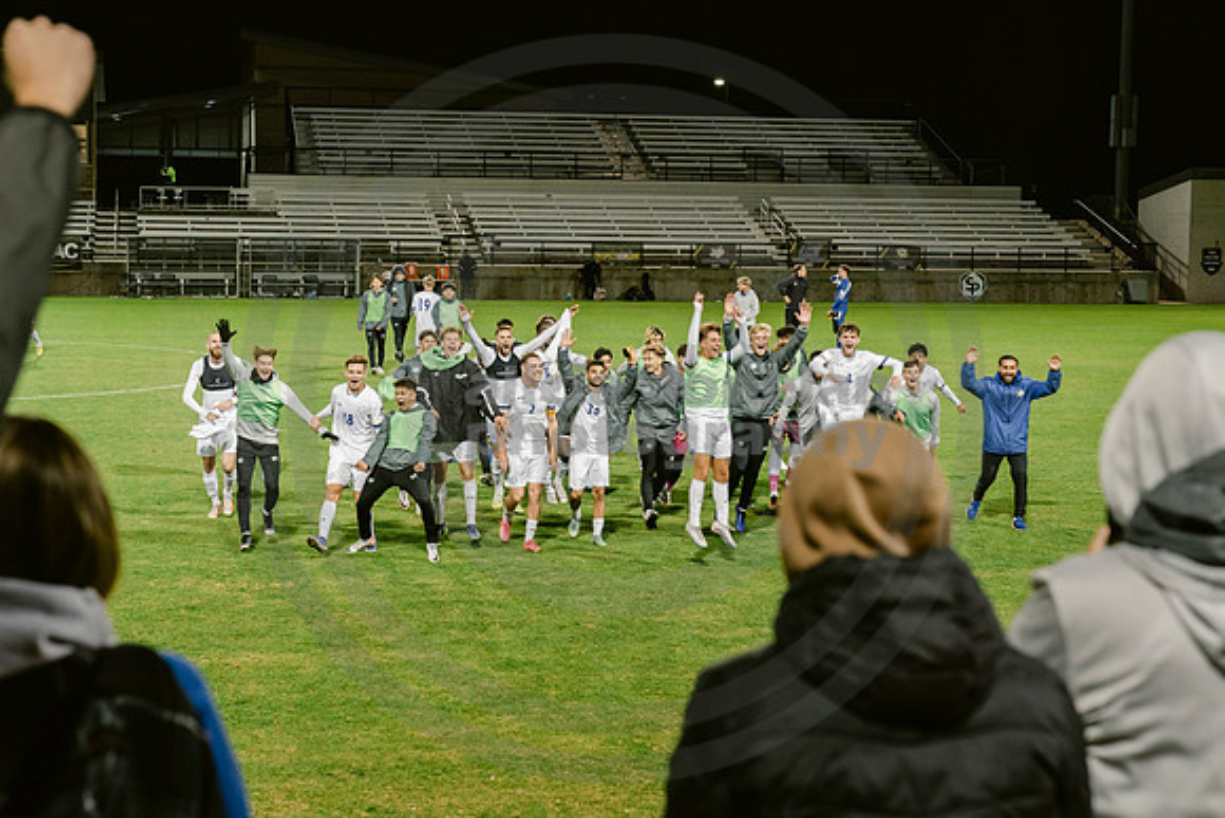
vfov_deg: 19.5
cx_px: 612
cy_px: 409
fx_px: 2382
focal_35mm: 70
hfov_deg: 28.8
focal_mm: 70
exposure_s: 1/160
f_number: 5
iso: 2000
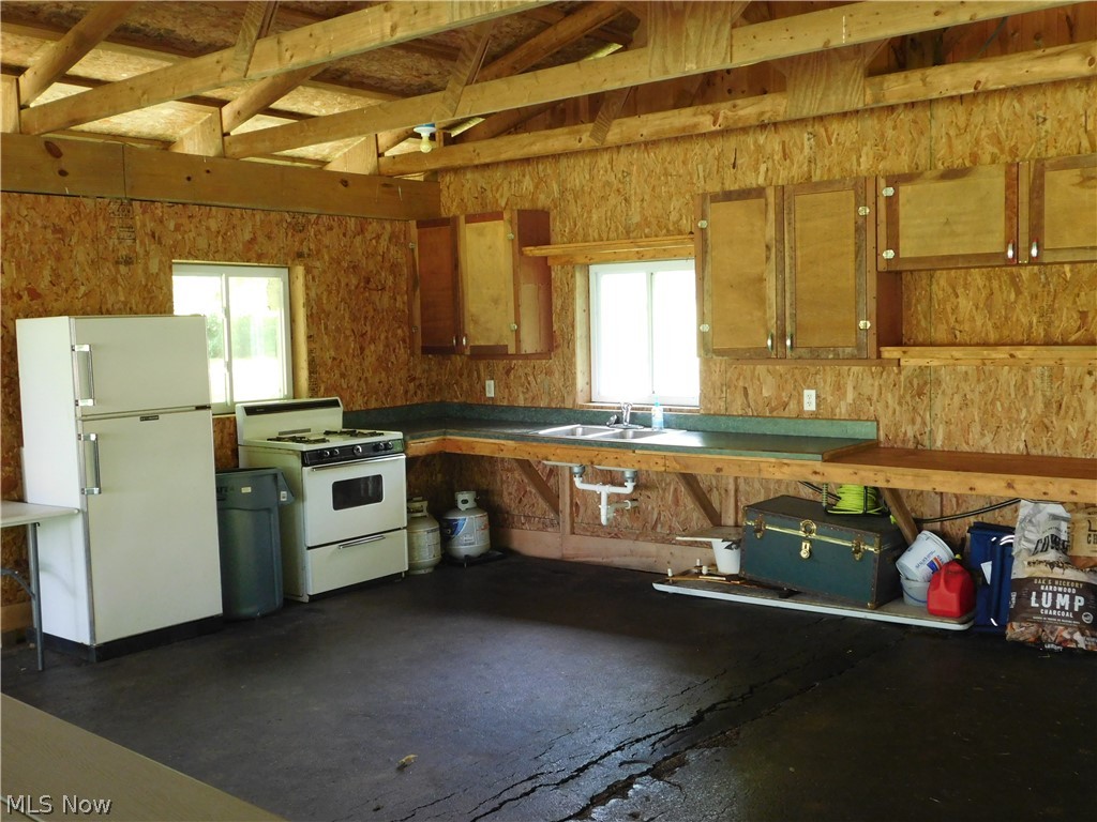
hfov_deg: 51.4
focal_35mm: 36
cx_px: 548
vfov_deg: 39.7
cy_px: 411
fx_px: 1141
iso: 320
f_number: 3.5
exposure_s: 1/30
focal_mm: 6.3
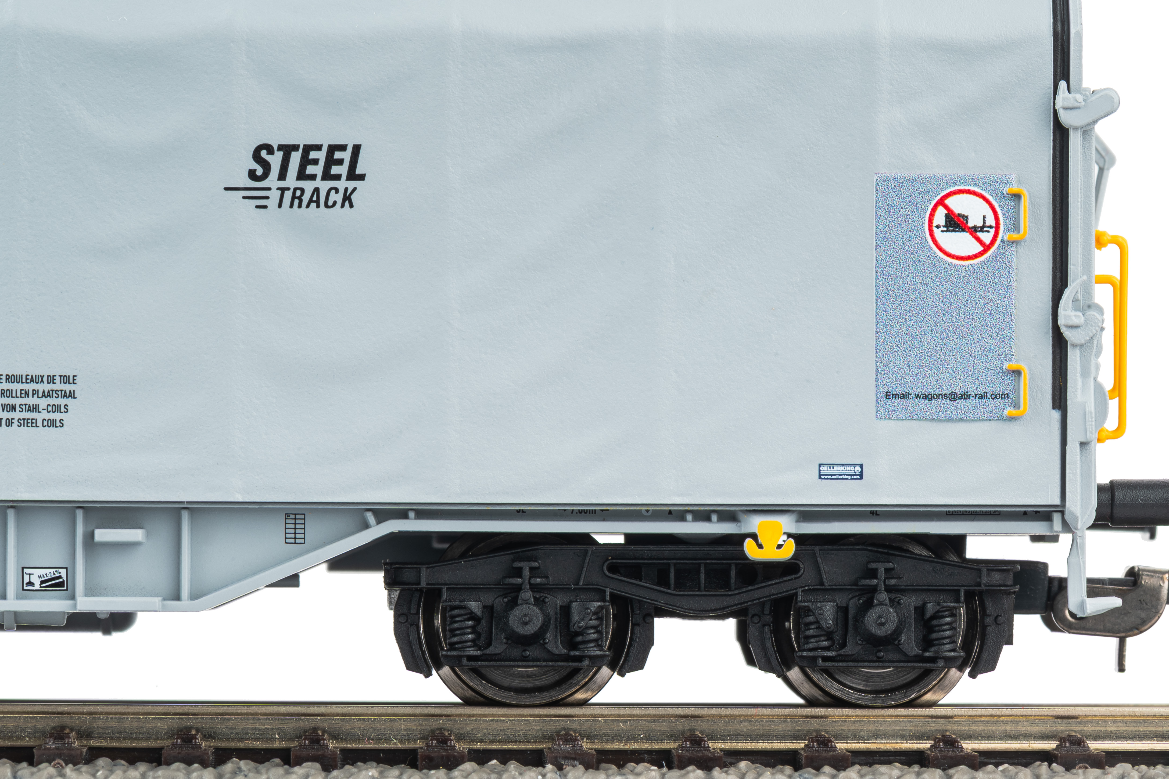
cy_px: 280
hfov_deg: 14.1
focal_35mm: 146
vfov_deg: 9.4
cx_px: 679
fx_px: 4741
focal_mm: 105
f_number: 22
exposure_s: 1/2.5
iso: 100
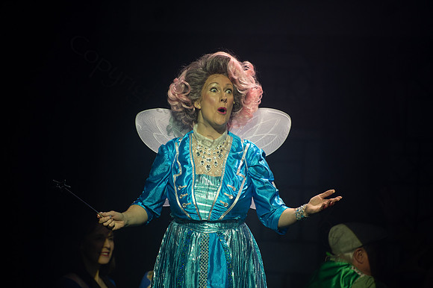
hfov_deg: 10.3
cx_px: 216
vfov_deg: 6.9
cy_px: 144
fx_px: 2404
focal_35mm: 200
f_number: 2.8
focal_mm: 200
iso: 1000
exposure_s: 1/320
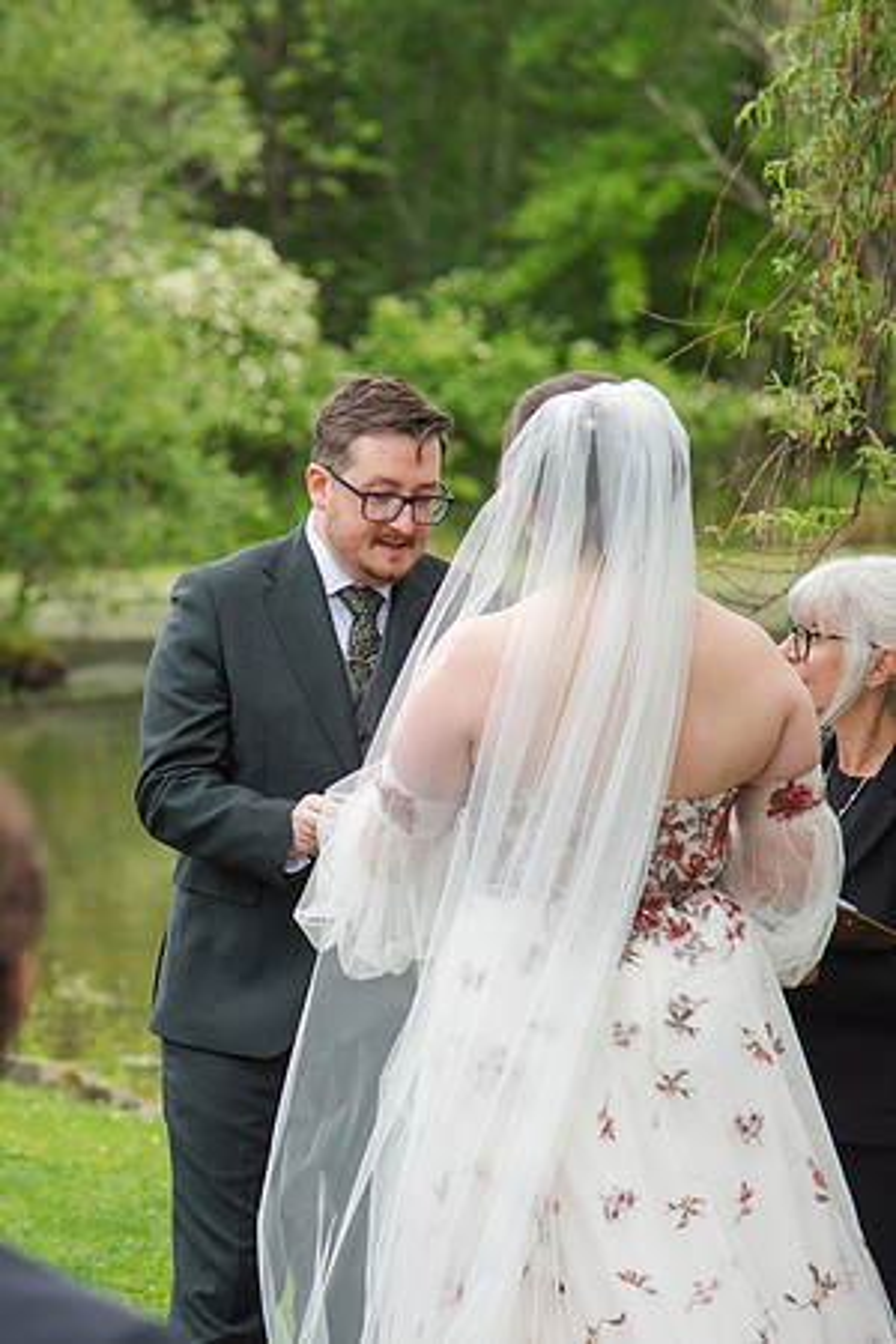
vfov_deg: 13.1
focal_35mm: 157
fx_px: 5875
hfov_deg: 8.7
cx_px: 257
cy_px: 672
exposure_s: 1/400
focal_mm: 105
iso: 100
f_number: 4
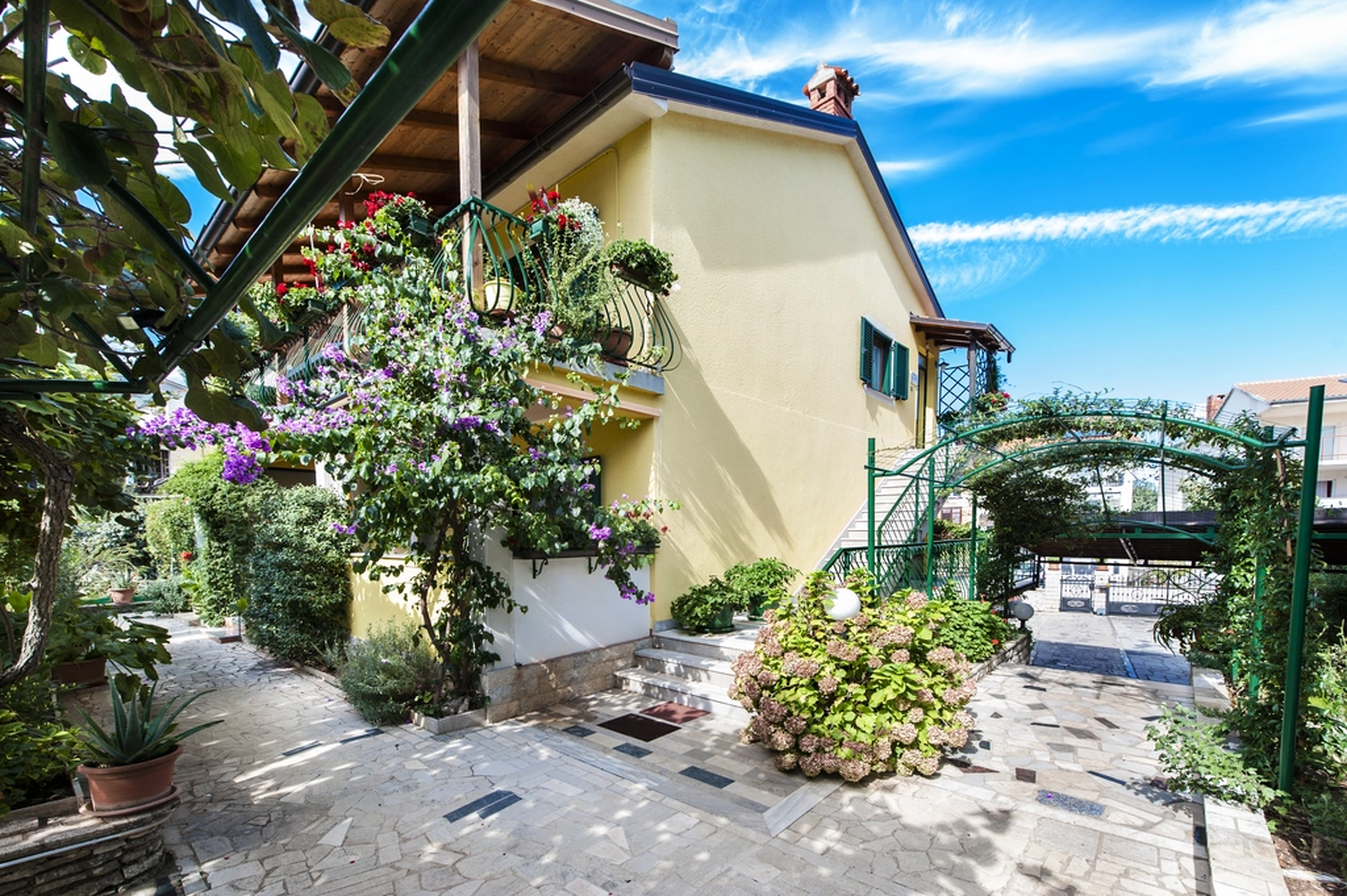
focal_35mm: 14
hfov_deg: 104.3
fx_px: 523
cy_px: 448
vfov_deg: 81.1
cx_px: 674
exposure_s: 1/125
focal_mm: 14
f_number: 5.6
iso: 200
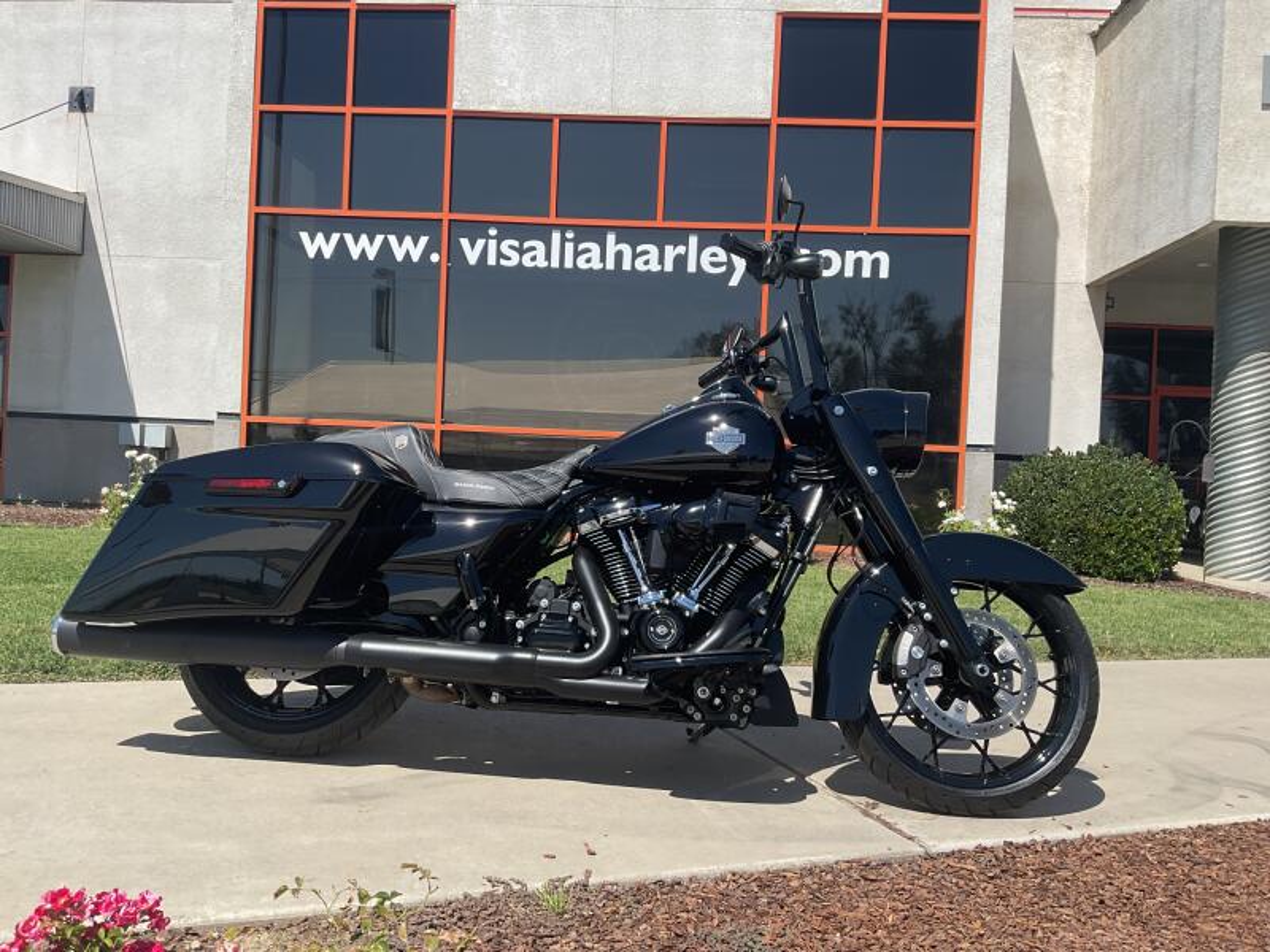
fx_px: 1064
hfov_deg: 61.7
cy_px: 476
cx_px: 635
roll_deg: -1.9
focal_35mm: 29
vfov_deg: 48.2
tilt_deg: +0.3
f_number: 1.8
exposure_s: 1/1912
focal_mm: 3
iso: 16
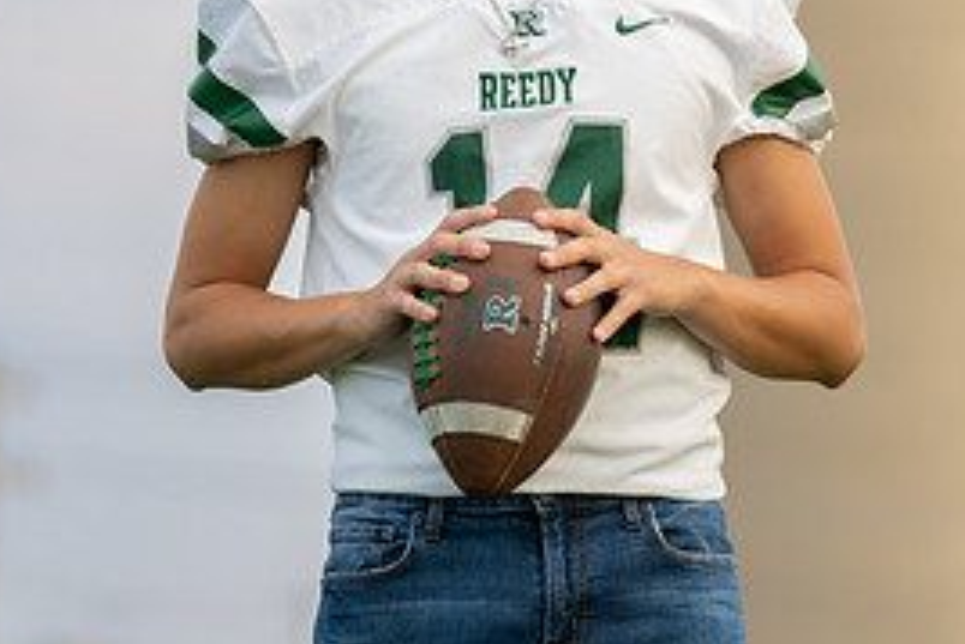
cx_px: 529
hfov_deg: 6.9
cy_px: 110
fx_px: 7965
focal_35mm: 297
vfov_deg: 4.6
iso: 100
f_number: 2.8
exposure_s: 1/320
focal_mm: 137
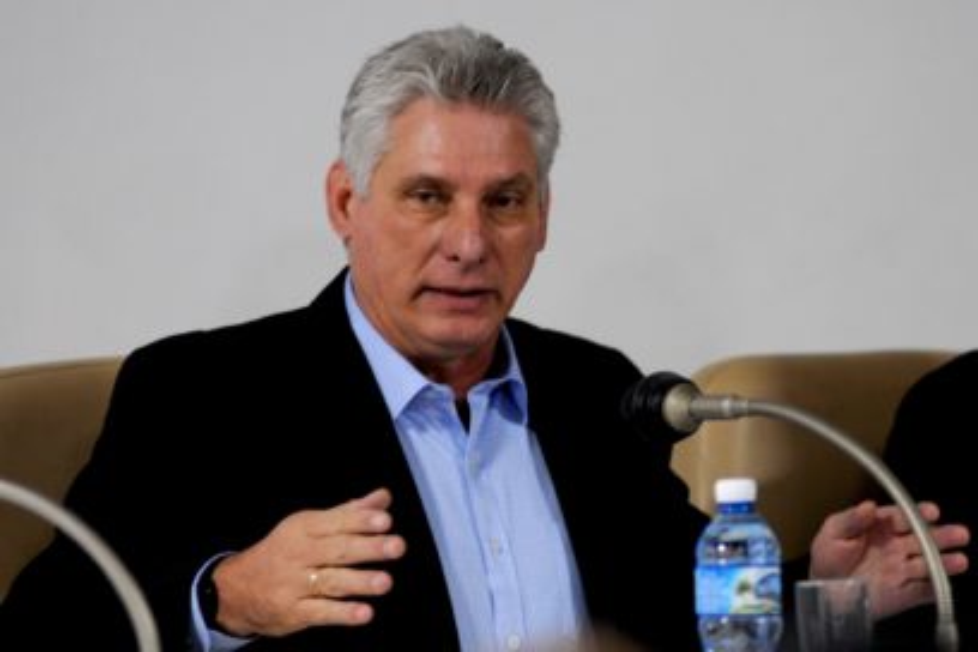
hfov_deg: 8.1
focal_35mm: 255
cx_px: 489
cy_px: 326
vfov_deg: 5.4
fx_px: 6927
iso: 800
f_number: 2.8
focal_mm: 170
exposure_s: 1/60
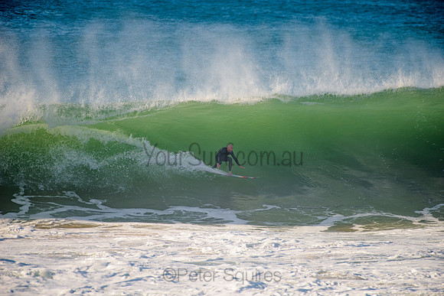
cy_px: 148
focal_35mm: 500
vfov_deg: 2.8
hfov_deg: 4.1
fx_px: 6168
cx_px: 222
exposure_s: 1/1600
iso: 200
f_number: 5.6
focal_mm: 500
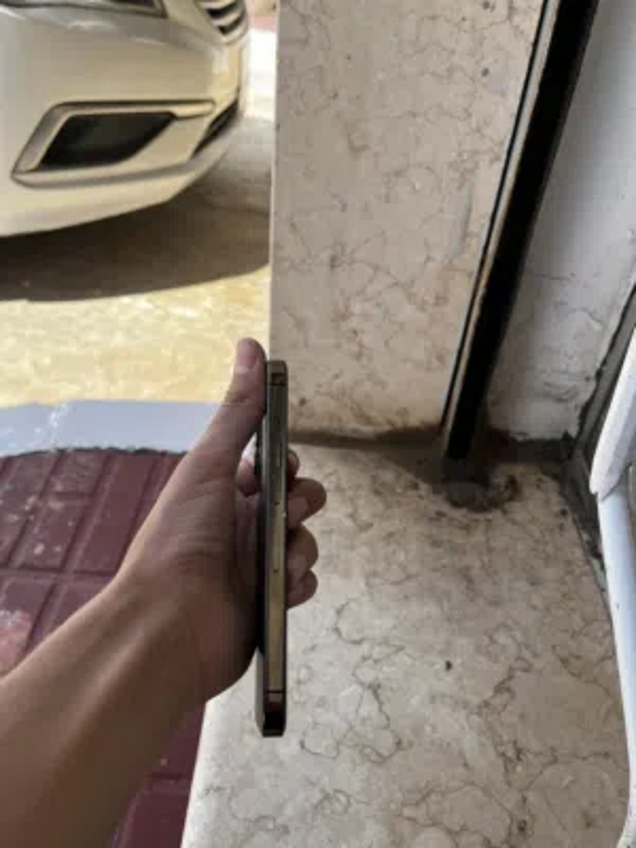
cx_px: 318
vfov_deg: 67.3
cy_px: 424
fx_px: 637
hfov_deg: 53.1
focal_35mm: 26
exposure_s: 1/1140
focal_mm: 5.1
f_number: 1.6
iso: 50
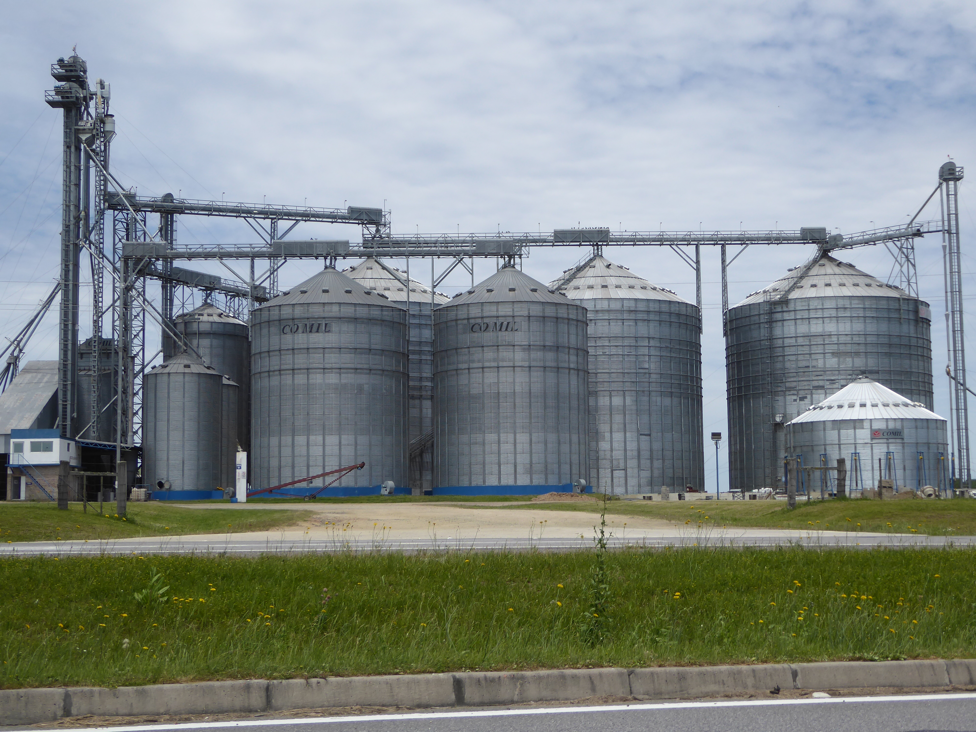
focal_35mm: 57
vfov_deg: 25.7
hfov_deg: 33.8
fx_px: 1607
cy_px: 366
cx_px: 488
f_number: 4.1
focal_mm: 9.6
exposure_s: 1/1000
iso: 80
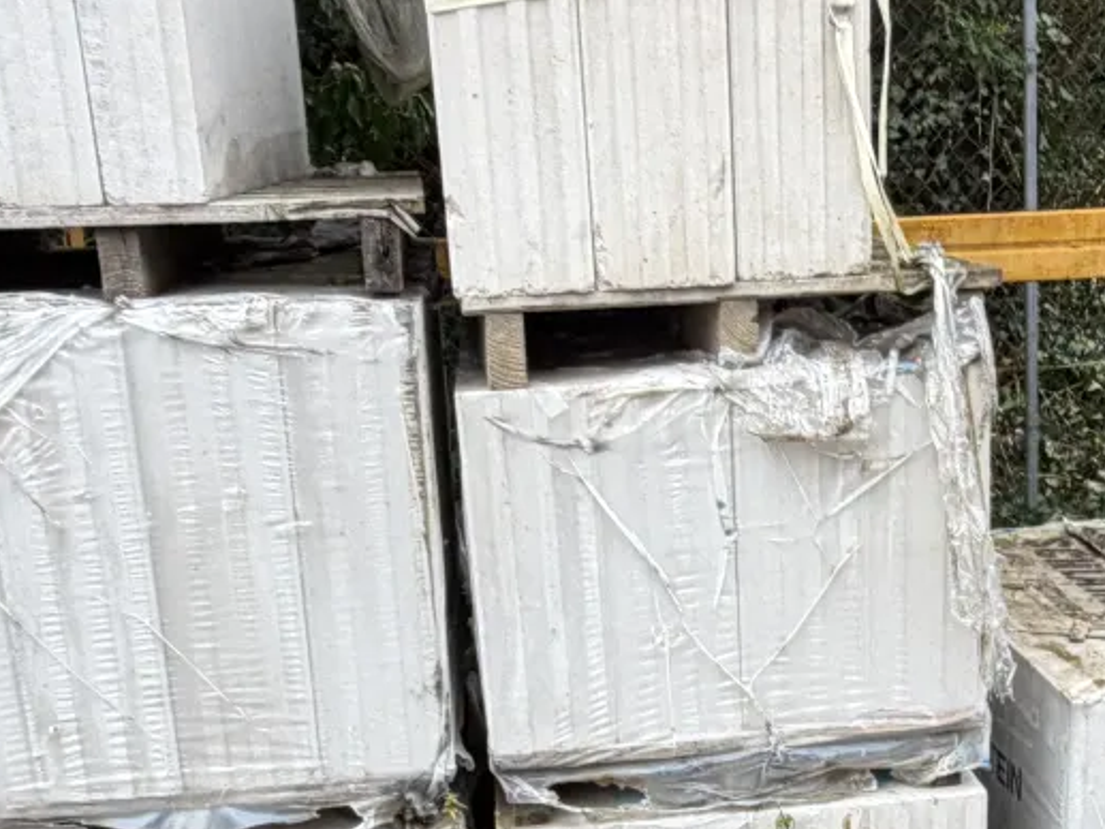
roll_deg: +2.3
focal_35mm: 52
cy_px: 716
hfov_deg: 36.3
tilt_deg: -23.3
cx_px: 767
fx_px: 1660
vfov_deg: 27.2
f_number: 2.2
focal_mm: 2.22
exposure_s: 1/121
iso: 64
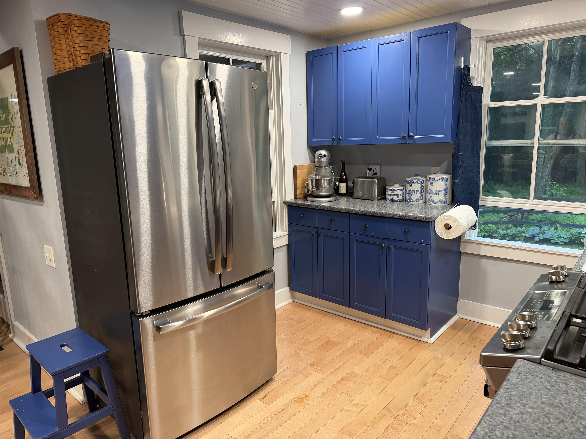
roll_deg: +1.6
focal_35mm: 24
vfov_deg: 56.8
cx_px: 293
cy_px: 220
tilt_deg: -10.6
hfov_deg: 71.6
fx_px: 406
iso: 200
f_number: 1.78
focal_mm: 6.76
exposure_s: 1/60
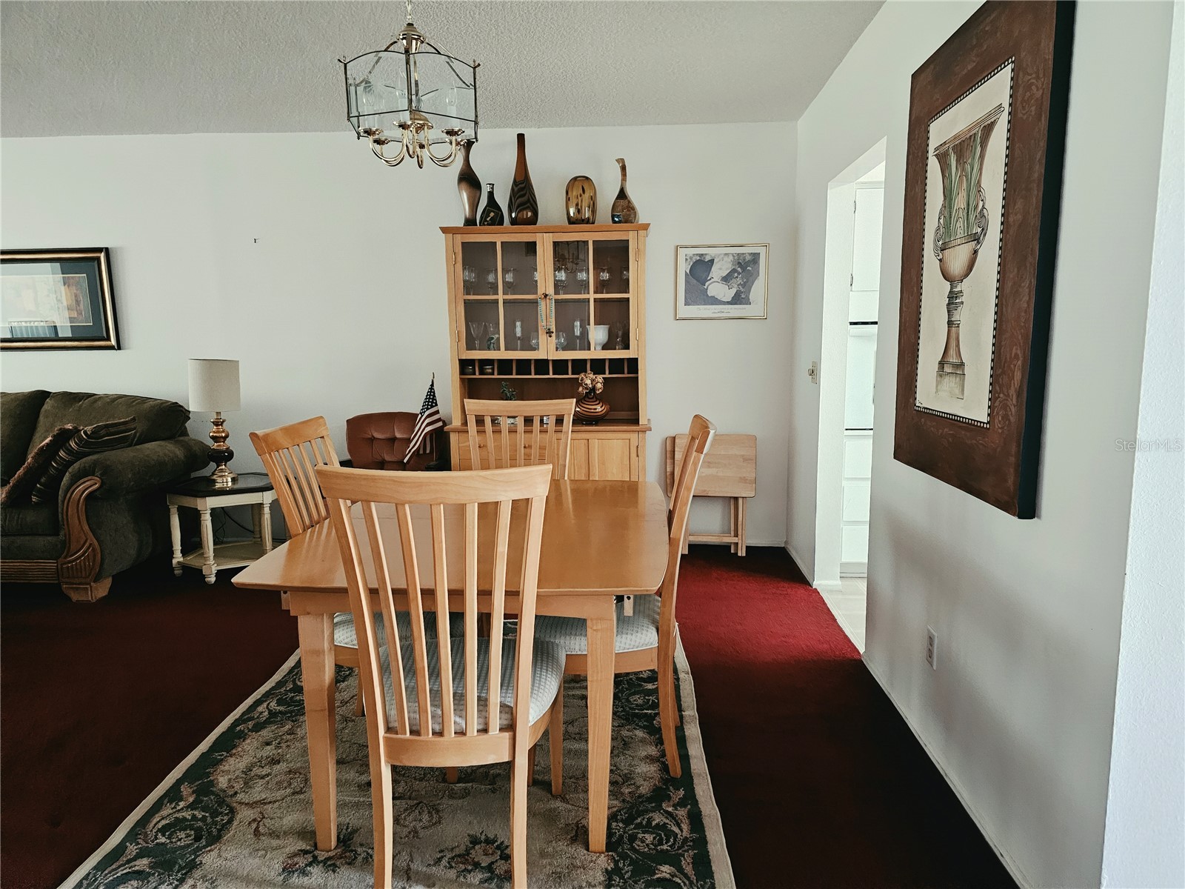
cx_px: 592
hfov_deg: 73.9
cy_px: 444
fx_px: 787
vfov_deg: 58.9
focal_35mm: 23
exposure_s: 1/120
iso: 1000
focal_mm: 6.3
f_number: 1.7
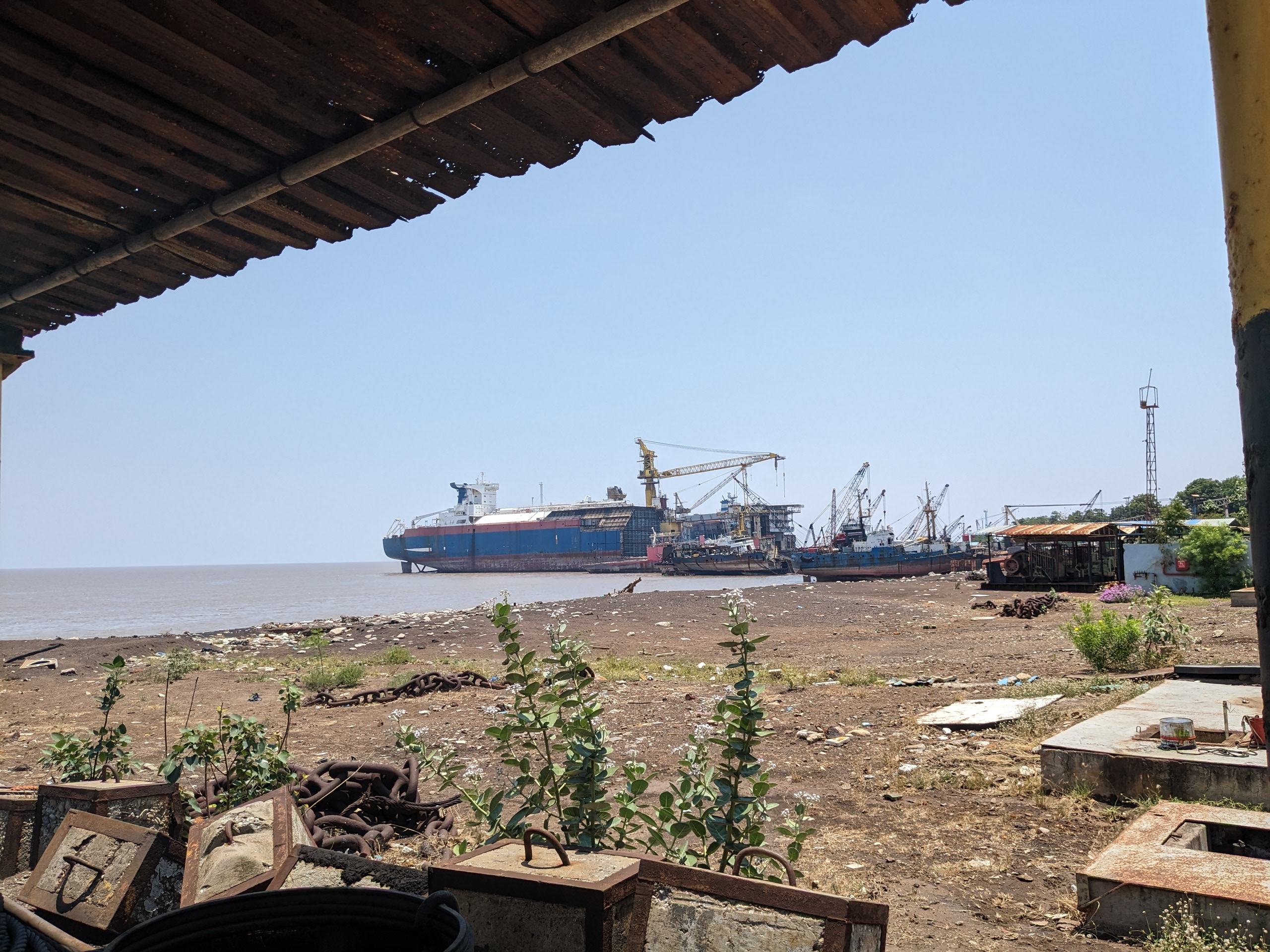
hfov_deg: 65.3
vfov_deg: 51.4
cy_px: 476
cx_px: 635
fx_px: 991
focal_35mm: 27
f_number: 1.73
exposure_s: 1/3344
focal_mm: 4.38
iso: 65
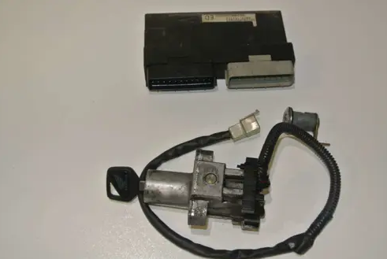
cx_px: 207
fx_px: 495
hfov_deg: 42.7
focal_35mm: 46
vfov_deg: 29.3
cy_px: 140
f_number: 4.2
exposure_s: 1/60
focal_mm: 15.7
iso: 200
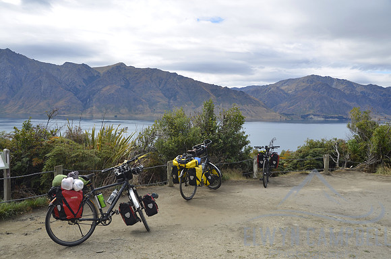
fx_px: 358
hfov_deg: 57.3
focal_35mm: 33
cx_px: 196
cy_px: 130
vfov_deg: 39.8
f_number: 8
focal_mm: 22
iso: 100
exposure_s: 1/250
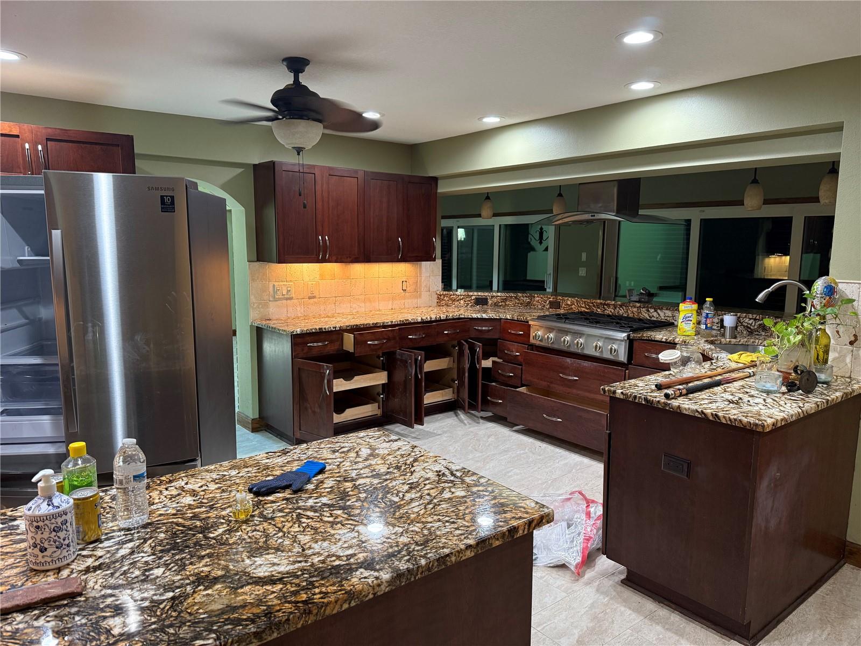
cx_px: 430
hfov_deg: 71.6
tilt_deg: -7.8
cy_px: 323
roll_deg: -0.1
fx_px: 597
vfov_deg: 56.8
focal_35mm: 24
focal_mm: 6.76
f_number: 1.78
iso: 250
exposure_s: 1/60
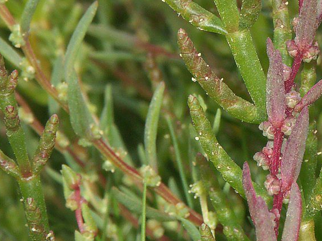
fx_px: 3904
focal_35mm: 420
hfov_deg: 4.7
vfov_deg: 3.5
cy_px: 109
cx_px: 314
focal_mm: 50.47
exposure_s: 1/200
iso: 100
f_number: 11
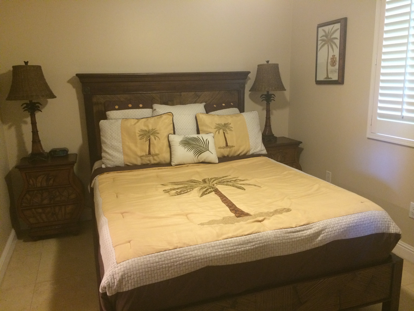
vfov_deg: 46.8
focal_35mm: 30
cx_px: 207
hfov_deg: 60.0
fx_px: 359
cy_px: 156
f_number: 2.2
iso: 320
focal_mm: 4.12
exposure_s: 1/24
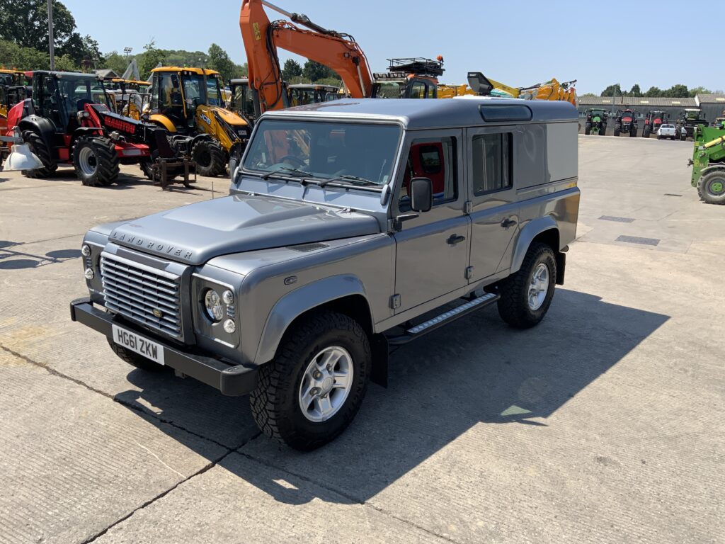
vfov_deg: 48.2
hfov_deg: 61.7
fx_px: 607
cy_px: 272
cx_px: 362
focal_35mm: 29
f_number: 1.8
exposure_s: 1/1534
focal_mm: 3
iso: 16
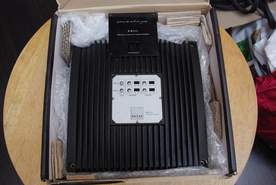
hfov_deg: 55.7
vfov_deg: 39.0
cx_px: 138
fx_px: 261
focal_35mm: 34
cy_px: 92
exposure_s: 1/8
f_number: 5.6
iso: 1600
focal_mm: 23.13
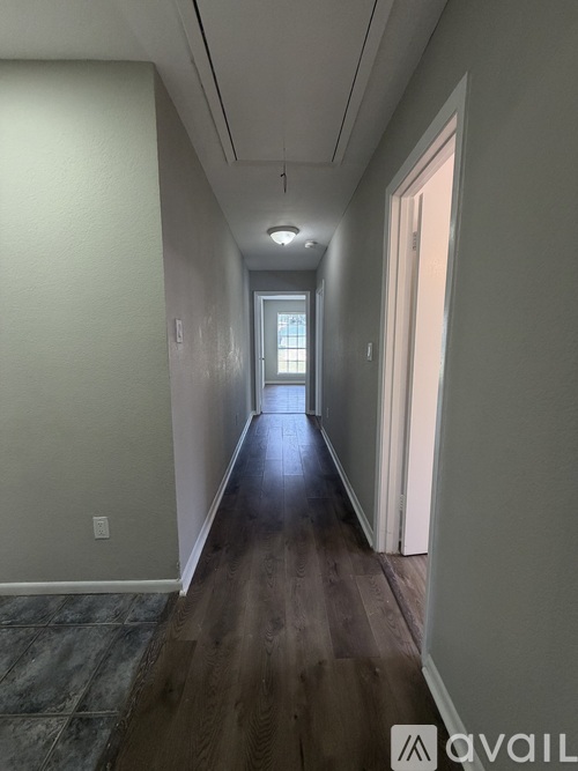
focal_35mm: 14
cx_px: 289
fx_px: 312
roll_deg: -0.1
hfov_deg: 85.7
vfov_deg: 102.1
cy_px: 386
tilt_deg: -8.6
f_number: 2.2
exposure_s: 1/120
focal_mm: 2.22
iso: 160
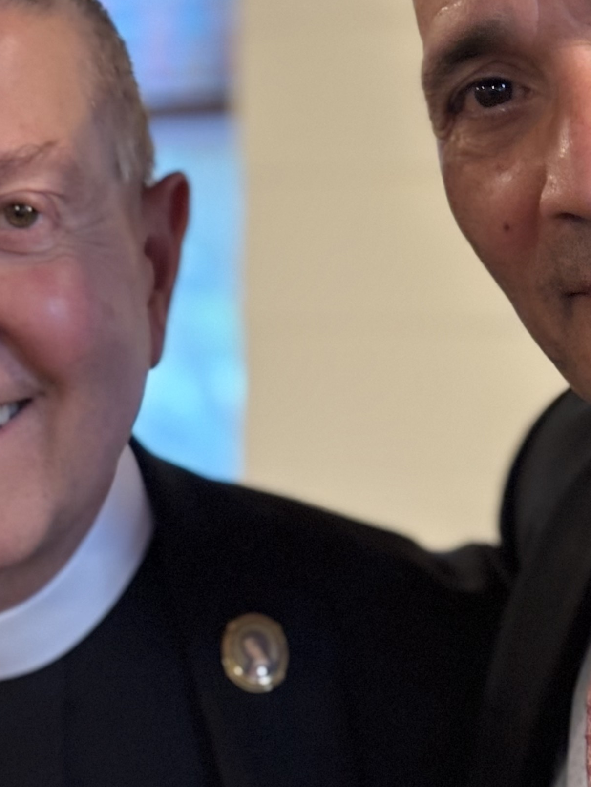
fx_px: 2959
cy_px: 505
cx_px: 266
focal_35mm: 130
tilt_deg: -1.3
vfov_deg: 15.1
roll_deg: -0.1
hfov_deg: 11.4
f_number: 1.6
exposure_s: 1/40
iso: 250
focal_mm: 5.96
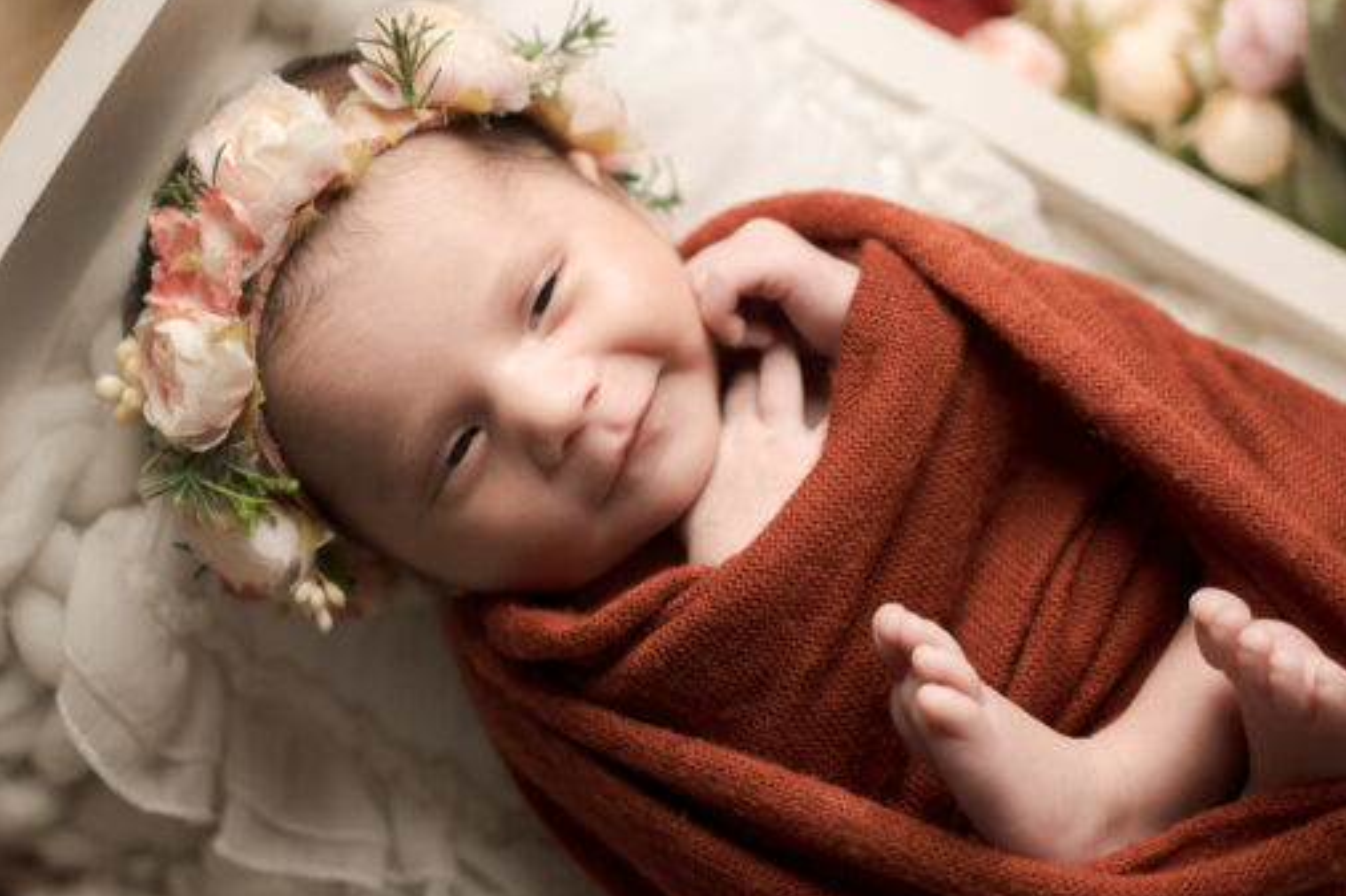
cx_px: 622
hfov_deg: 28.1
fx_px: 2691
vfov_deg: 18.9
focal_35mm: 72
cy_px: 395
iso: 320
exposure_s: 1/200
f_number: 1.8
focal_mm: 35
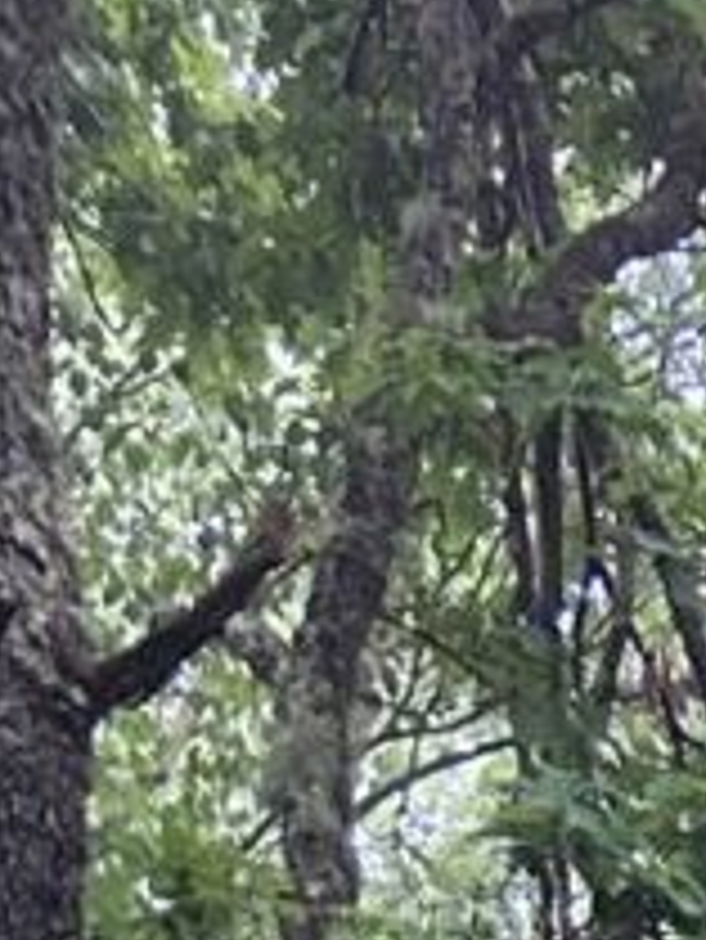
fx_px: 4727
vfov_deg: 8.7
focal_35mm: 174
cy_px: 3112
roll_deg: -0.2
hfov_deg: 7.7
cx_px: 1956
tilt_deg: +0.3
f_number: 1.5
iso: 320
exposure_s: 1/60
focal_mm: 5.7
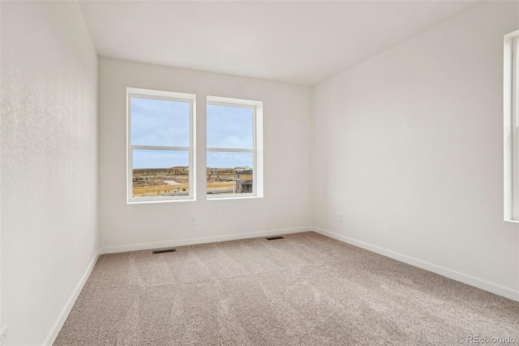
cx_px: 260
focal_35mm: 18
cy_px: 173
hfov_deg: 90.0
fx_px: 259
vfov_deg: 67.4
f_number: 8
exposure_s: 1/50
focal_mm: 12
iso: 100
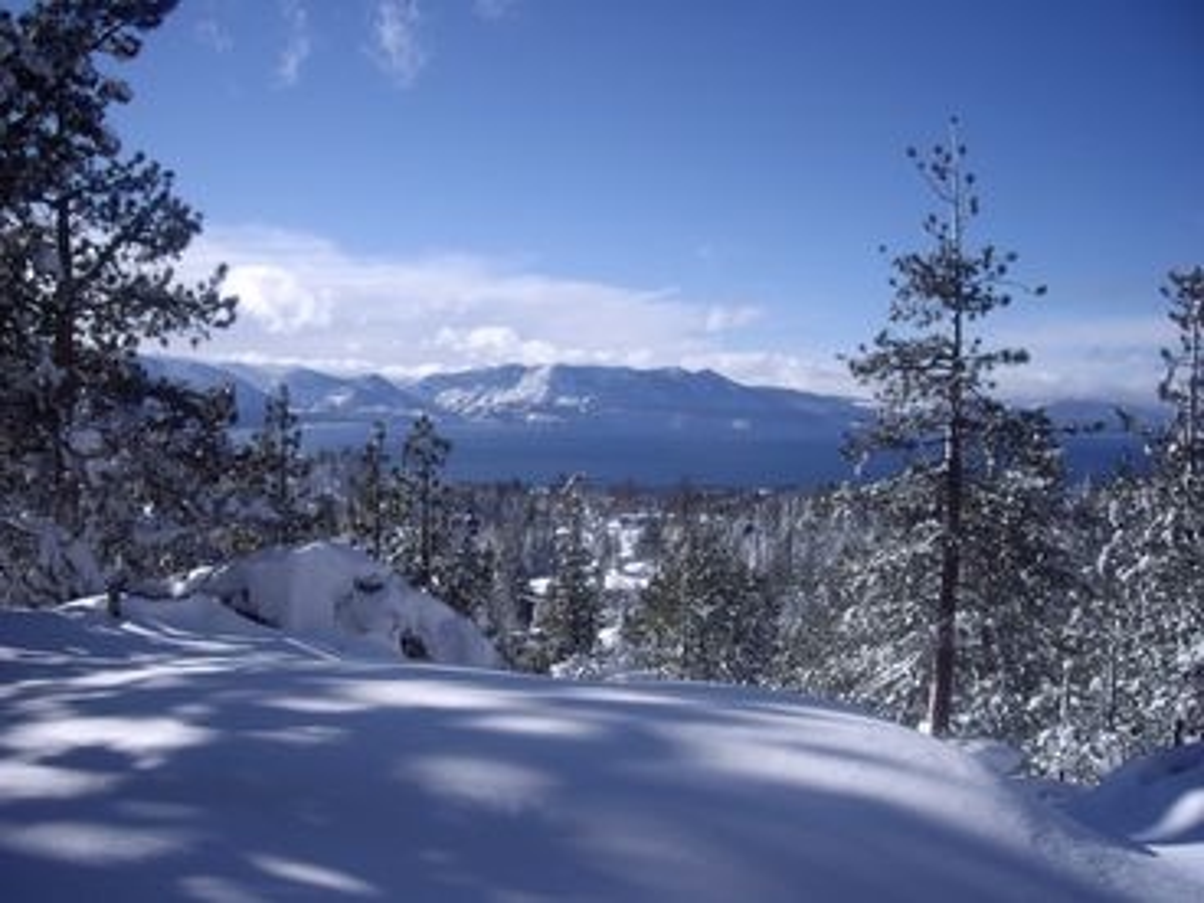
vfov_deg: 37.7
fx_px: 1322
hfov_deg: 49.0
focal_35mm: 38
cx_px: 602
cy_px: 452
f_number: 4.3
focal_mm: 6.2
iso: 64
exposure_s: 1/1000
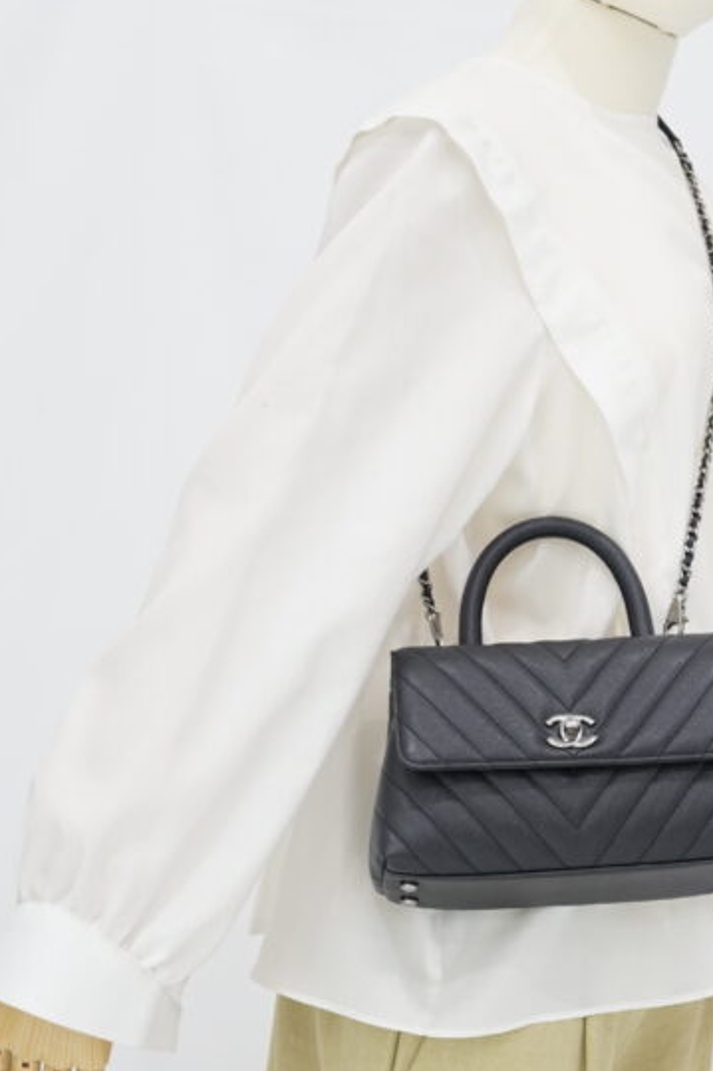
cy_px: 630
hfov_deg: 14.3
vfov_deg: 21.4
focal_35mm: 95
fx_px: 2824
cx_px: 557
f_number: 6.3
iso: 640
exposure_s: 1/8
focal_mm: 50
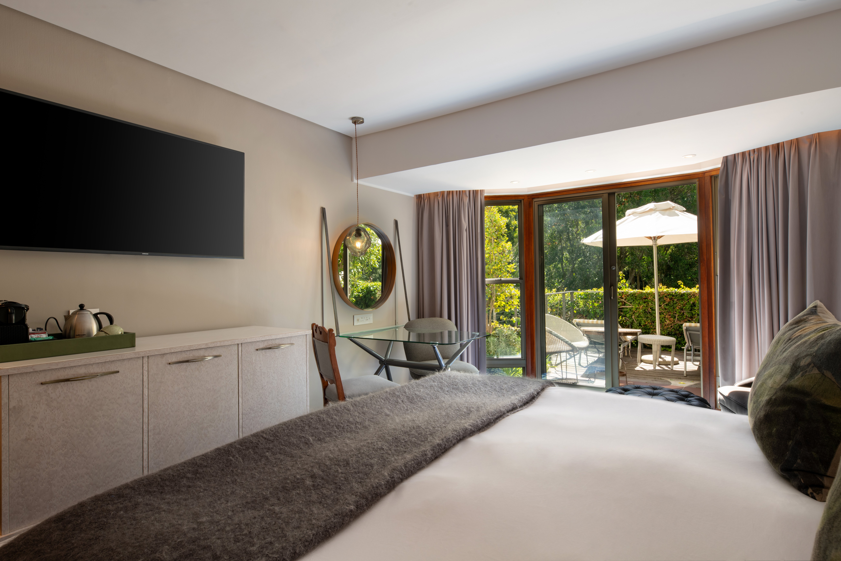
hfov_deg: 86.9
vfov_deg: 64.6
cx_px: 420
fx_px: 444
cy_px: 280
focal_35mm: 19
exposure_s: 1/160
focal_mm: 19
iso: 200
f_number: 16
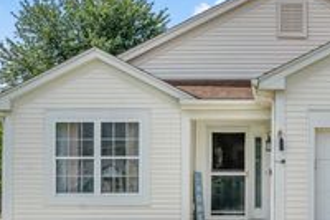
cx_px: 277
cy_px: 102
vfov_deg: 18.1
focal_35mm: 75
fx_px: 687
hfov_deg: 26.4
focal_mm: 30
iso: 640
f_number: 9
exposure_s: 1/1600
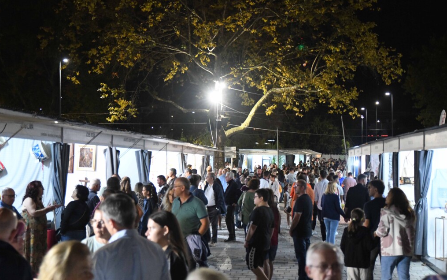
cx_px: 251
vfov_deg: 24.4
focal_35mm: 53
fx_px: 646
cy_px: 146
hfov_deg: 38.1
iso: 10000
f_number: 2.8
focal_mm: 44
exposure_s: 1/250
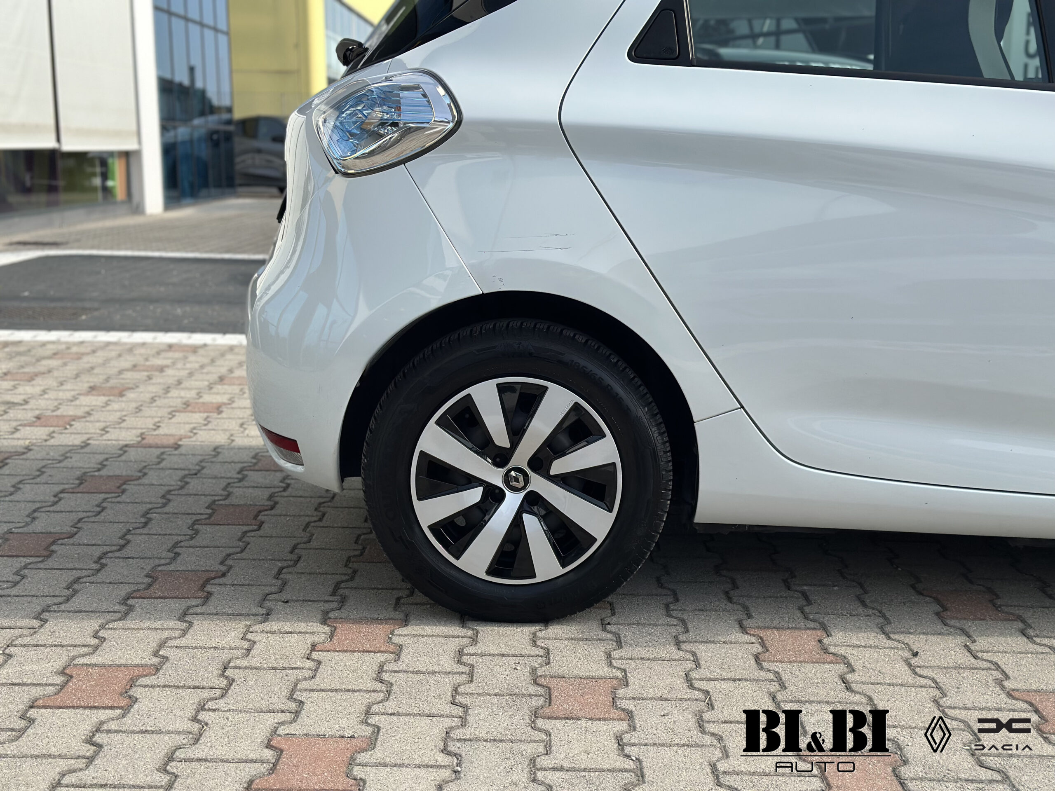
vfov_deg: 30.3
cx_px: 528
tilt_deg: -9.8
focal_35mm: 48
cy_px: 396
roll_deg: +0.5
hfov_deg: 39.7
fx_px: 1463
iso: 100
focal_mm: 6.86
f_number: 1.78
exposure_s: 1/4184
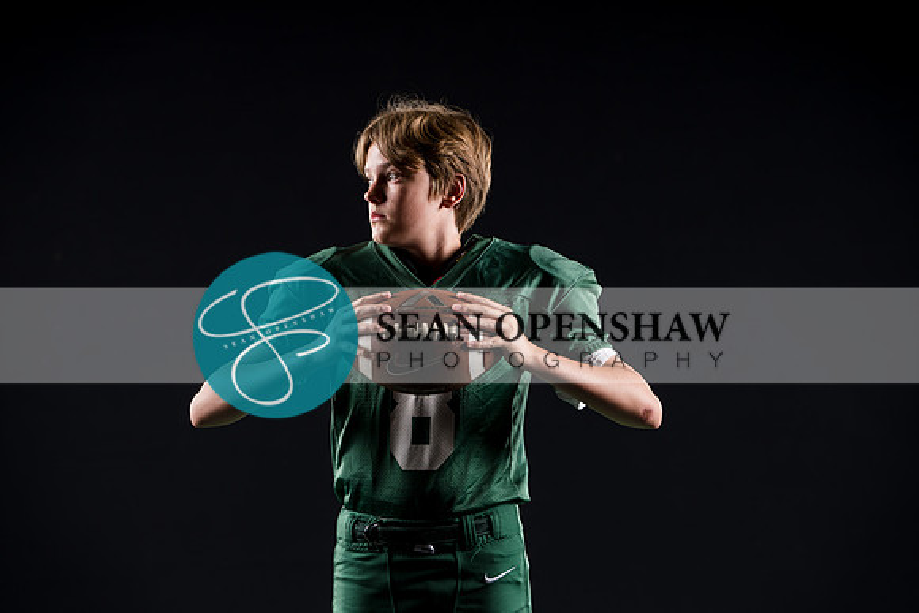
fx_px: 2655
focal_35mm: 104
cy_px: 306
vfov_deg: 13.2
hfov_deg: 19.6
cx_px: 460
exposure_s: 1/160
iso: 200
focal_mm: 104
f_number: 4
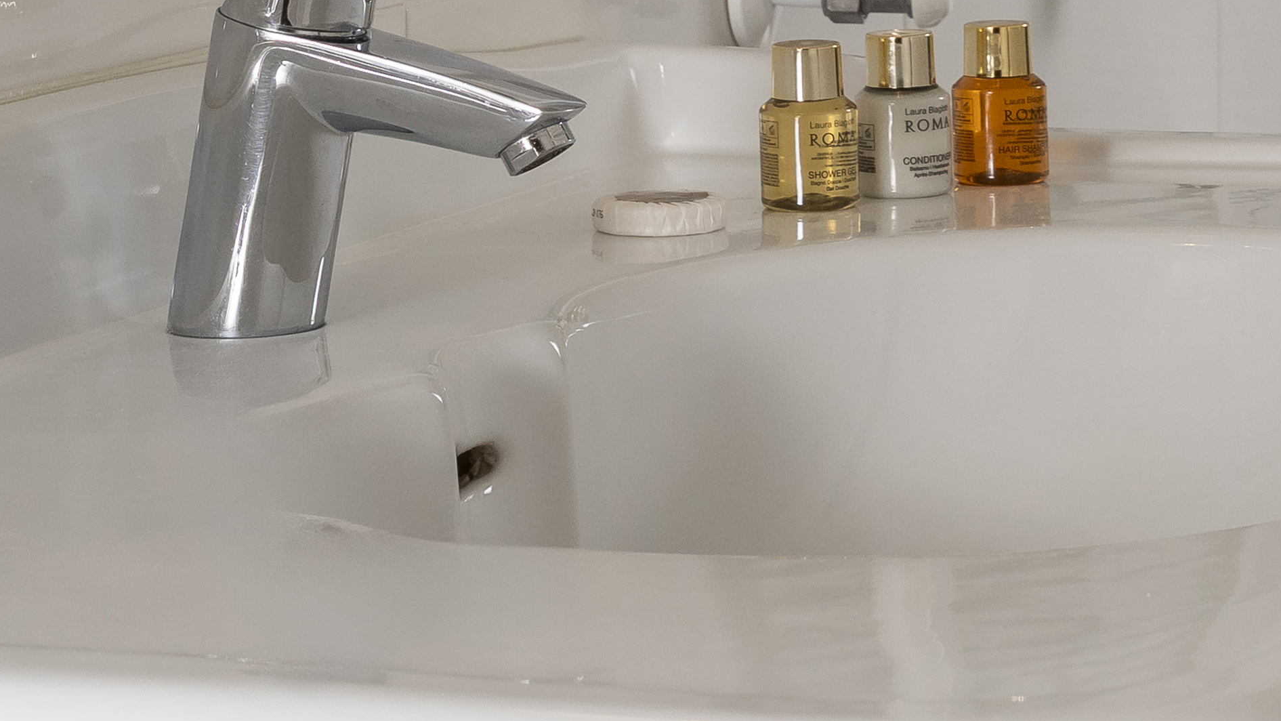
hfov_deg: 14.8
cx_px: 942
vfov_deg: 8.2
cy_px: -461
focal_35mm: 145
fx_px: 4909
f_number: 8
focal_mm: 32.8
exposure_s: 1/160
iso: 640
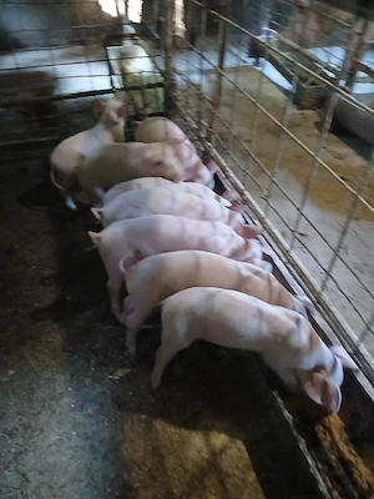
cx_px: 187
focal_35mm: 26
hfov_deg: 53.1
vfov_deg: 67.3
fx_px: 375
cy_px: 250
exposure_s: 1/16.7
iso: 2000
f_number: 1.8
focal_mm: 3.98
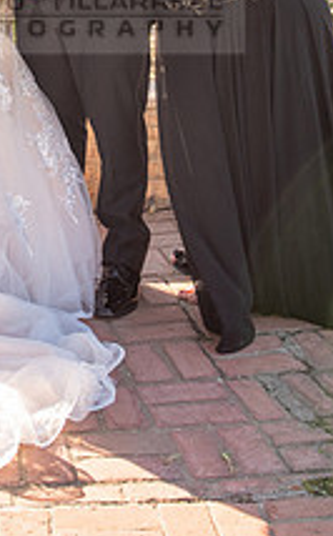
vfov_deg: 19.6
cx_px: 63
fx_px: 1502
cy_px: -5
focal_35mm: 103
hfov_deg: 12.6
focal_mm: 32
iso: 200
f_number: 5.6
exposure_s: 1/250
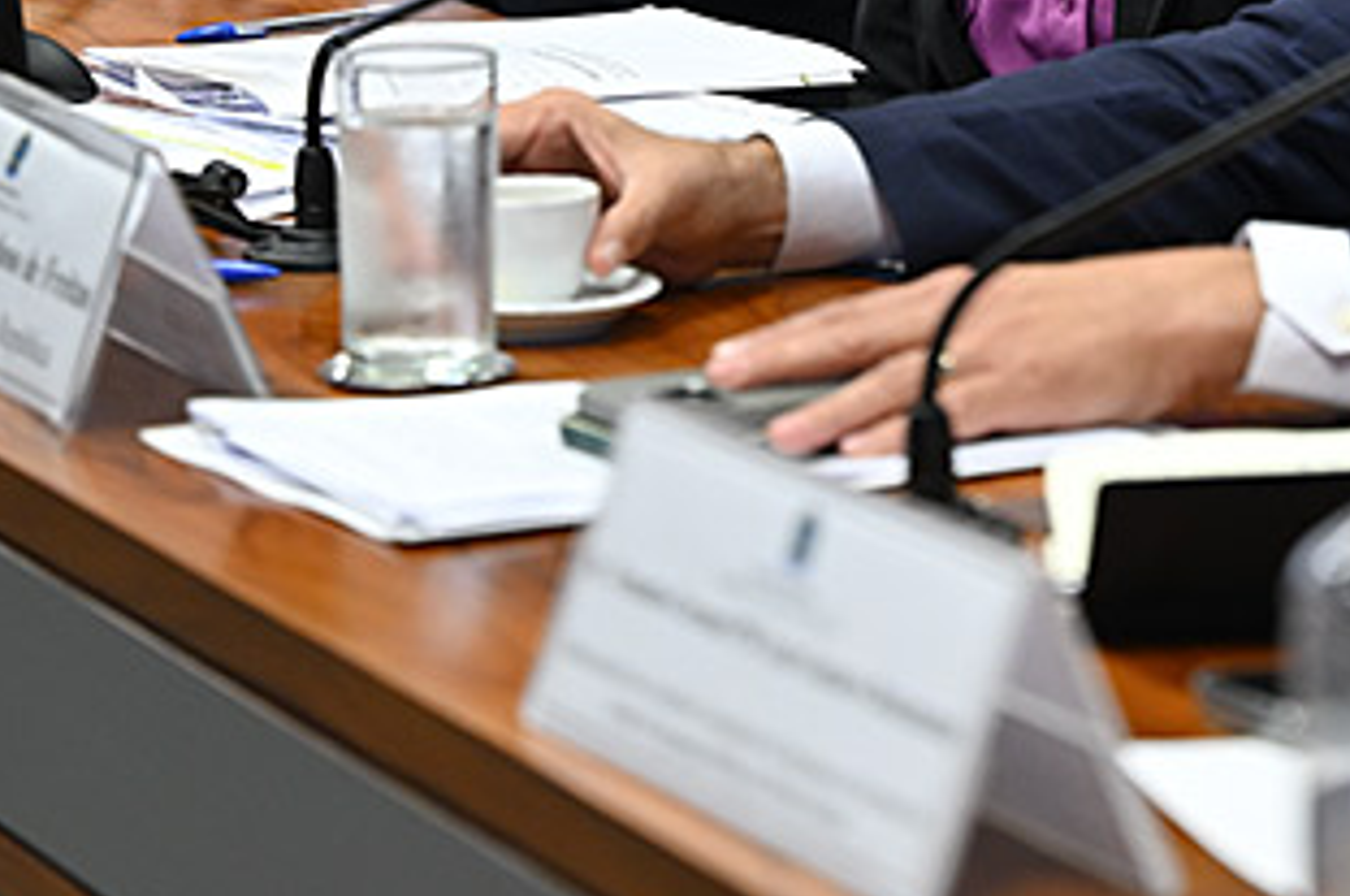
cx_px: 1225
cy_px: -277
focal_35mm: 212
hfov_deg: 9.7
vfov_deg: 6.4
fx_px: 7938
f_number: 2.8
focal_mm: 77
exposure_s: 1/100
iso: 800
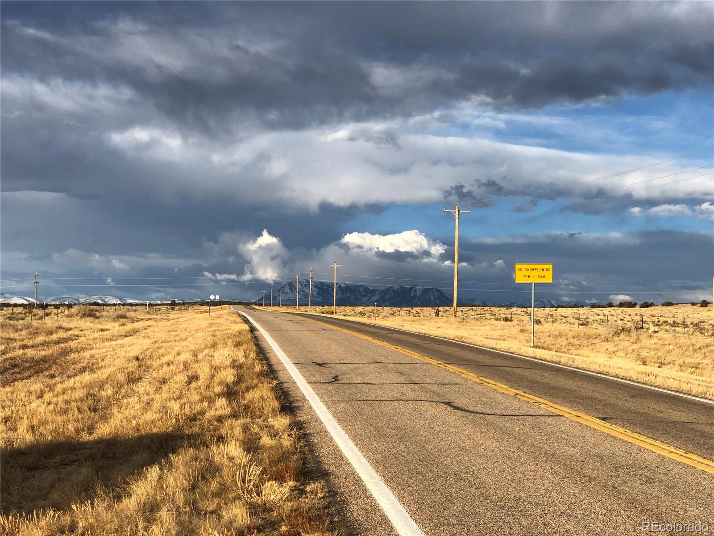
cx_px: 357
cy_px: 268
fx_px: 1176
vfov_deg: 25.7
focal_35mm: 57
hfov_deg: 33.8
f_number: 2.8
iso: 20
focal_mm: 6.6
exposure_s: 1/623
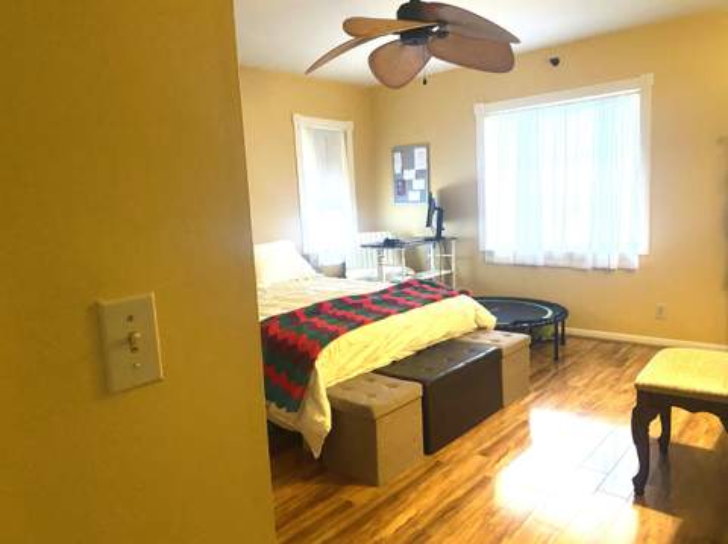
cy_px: 272
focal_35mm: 26
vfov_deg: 53.0
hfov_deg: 67.4
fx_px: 546
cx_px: 364
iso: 640
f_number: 1.8
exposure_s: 1/31
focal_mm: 4.25
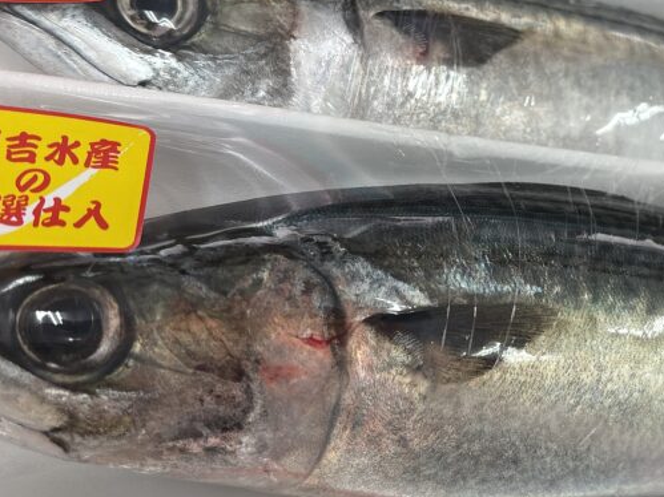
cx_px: 500
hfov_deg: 37.2
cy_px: 149
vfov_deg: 28.8
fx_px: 959
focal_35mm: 50
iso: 64
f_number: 1.6
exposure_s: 1/60
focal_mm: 5.96
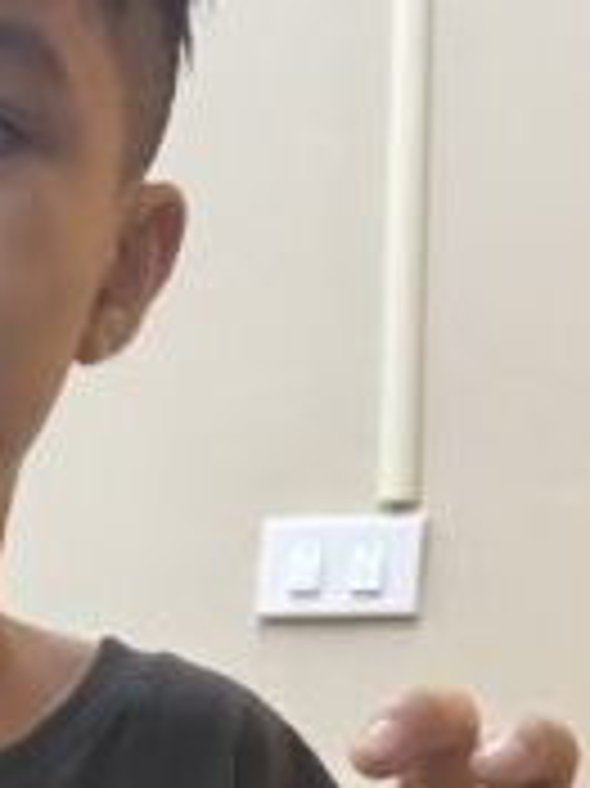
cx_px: -333
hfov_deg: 10.4
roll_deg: -1.5
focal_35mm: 137
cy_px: 1387
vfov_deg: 13.1
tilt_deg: -7.6
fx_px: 3117
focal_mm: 6.76
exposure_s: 1/100
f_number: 1.78
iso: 100
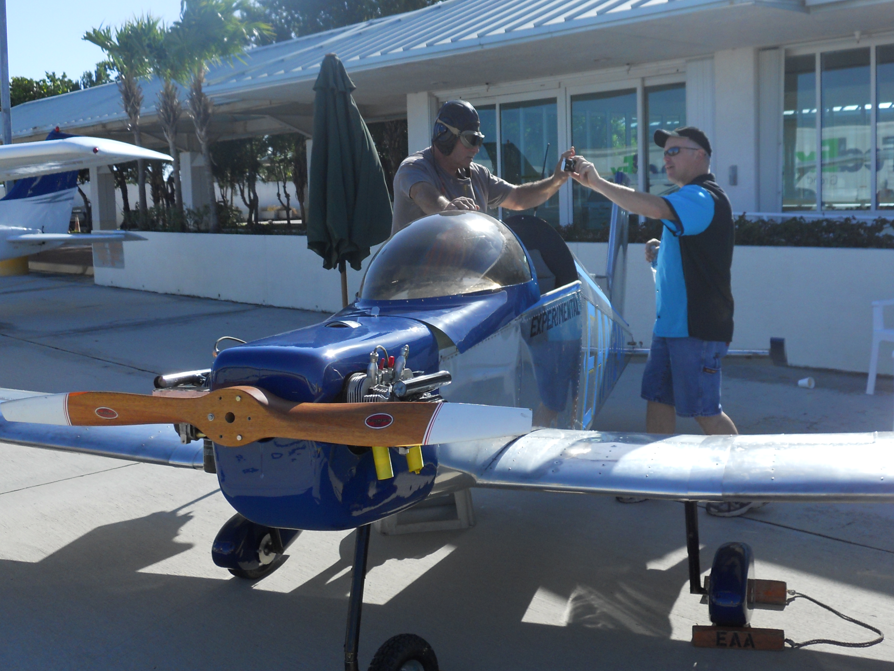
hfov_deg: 47.8
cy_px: 259
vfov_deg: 36.6
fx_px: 1007
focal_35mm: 39
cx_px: 479
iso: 80
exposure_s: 1/320
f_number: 5.4
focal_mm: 5
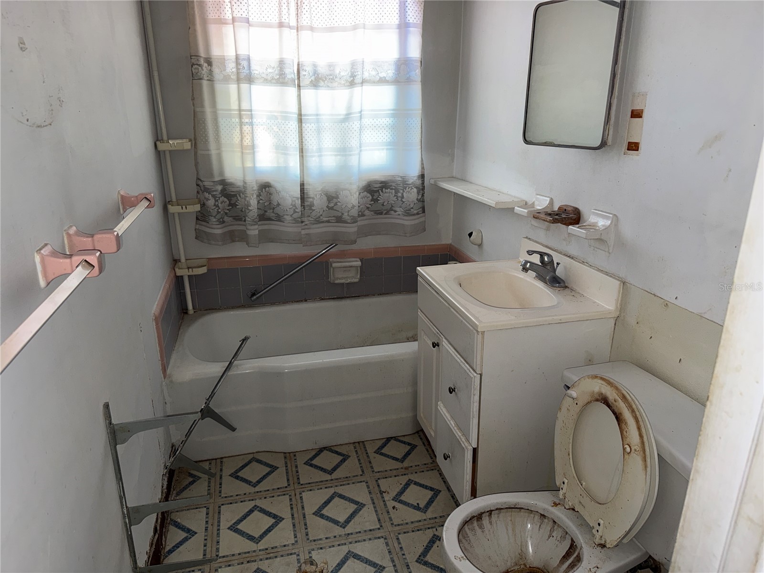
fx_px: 530
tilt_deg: -18.6
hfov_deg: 71.6
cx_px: 382
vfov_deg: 56.8
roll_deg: +0.2
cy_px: 286
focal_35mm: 24
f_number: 1.78
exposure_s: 1/17
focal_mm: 6.76
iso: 80
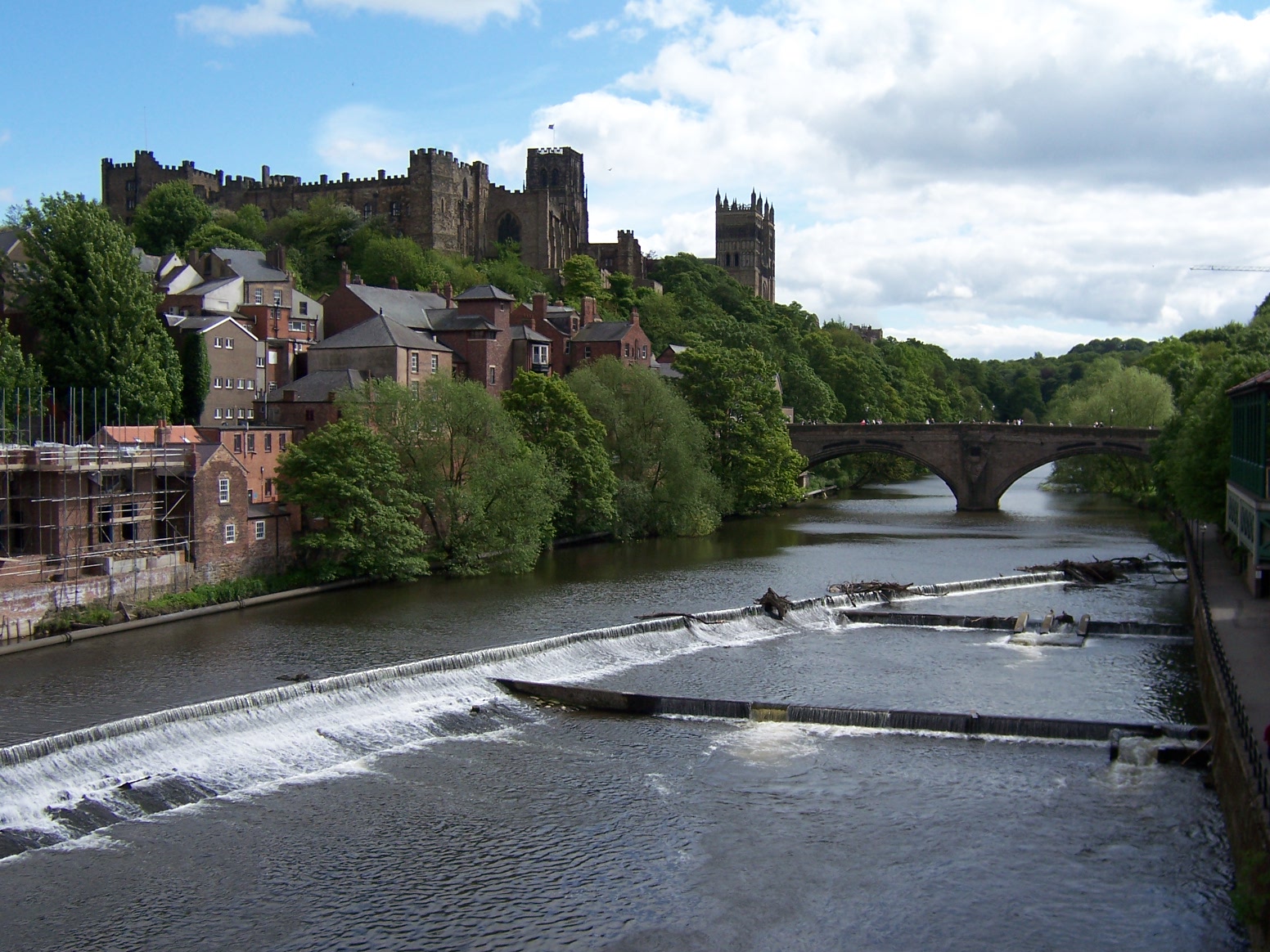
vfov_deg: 36.0
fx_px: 1468
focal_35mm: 40
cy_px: 476
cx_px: 635
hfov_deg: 46.8
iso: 80
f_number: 4
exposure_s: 1/750
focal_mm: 6.7
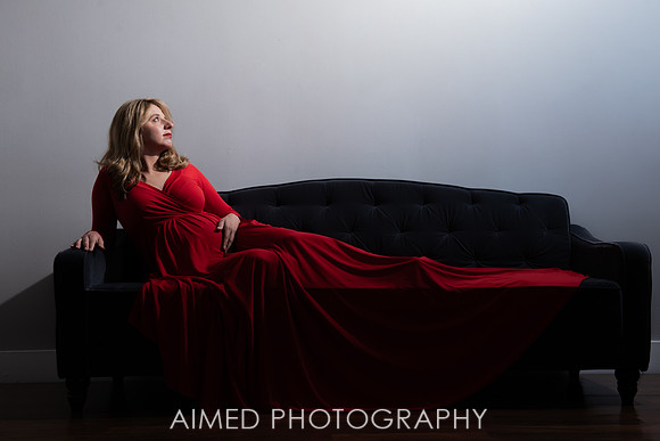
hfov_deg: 39.2
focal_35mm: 51
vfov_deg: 26.7
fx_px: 927
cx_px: 347
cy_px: 210
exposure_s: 1/200
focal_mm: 48
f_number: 6.3
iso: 400
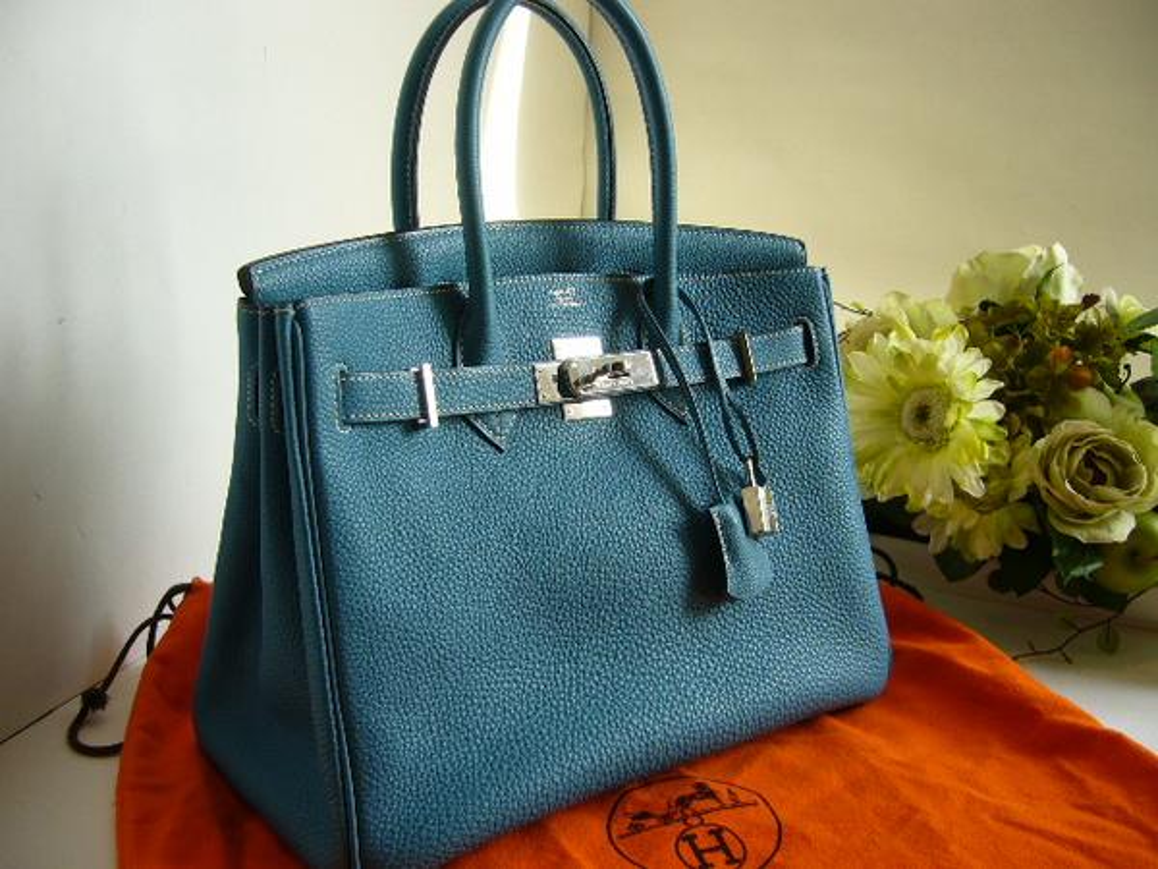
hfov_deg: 52.6
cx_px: 579
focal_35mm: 35
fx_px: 1171
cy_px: 434
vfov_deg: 40.7
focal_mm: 5.8
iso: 80
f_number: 2.8
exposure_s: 1/100
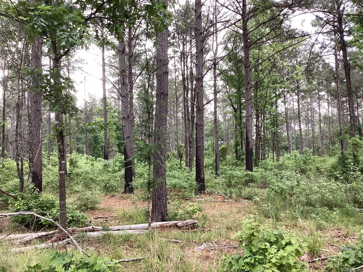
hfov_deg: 58.4
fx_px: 325
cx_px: 182
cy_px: 136
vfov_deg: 45.4
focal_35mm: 31
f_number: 2.4
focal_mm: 3.3
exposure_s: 1/60
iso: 100
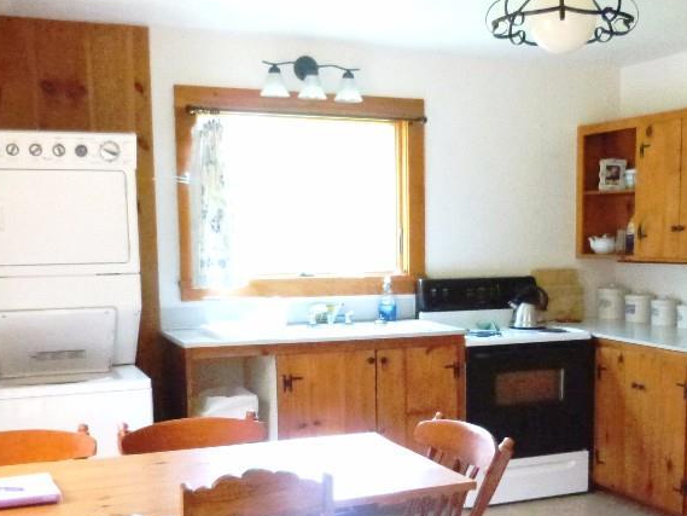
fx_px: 893
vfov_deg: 31.8
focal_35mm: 45
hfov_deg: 41.9
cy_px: 369
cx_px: 413
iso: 800
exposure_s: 1/80
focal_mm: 4.5
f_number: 2.8
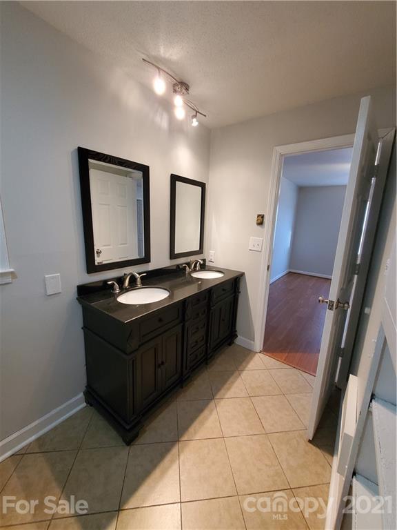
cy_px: 265
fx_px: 199
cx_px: 198
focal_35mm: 13
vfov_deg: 106.2
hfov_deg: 89.9
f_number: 2.2
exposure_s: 1/59
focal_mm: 1.8
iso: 500
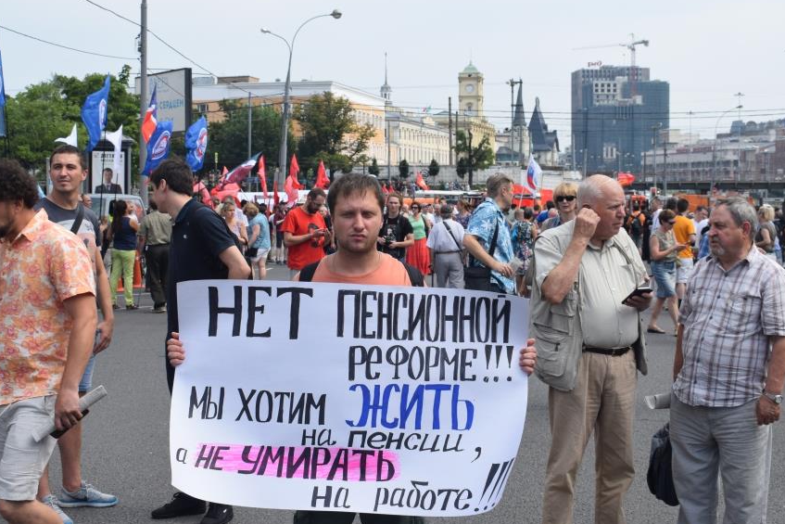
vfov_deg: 25.7
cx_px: 374
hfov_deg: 37.8
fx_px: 1147
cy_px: 230
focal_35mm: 53
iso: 200
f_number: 9
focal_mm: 29
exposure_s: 1/320
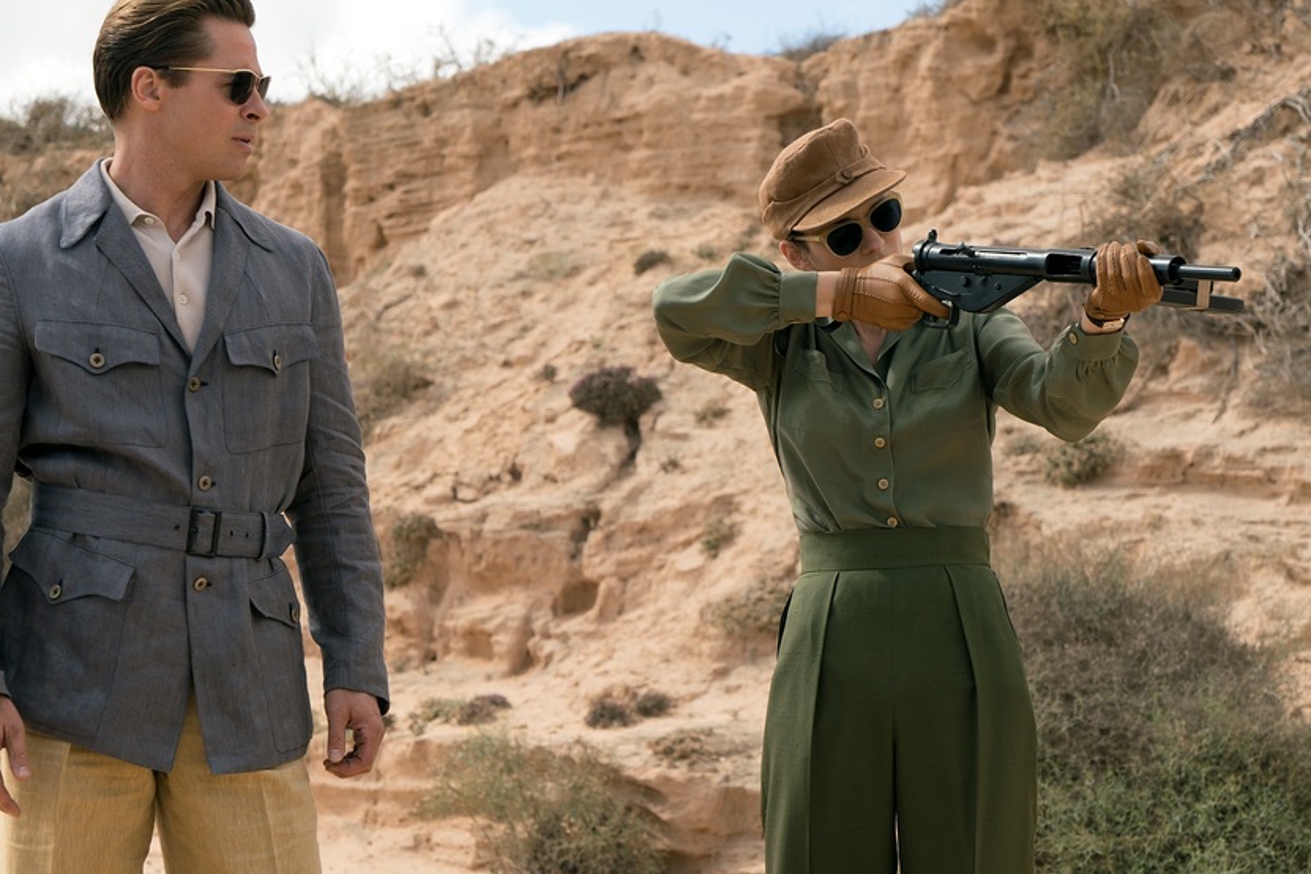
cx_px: 617
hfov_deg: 28.4
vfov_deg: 19.2
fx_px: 2585
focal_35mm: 71
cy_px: 499
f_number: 5.6
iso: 200
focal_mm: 59
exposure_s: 1/640
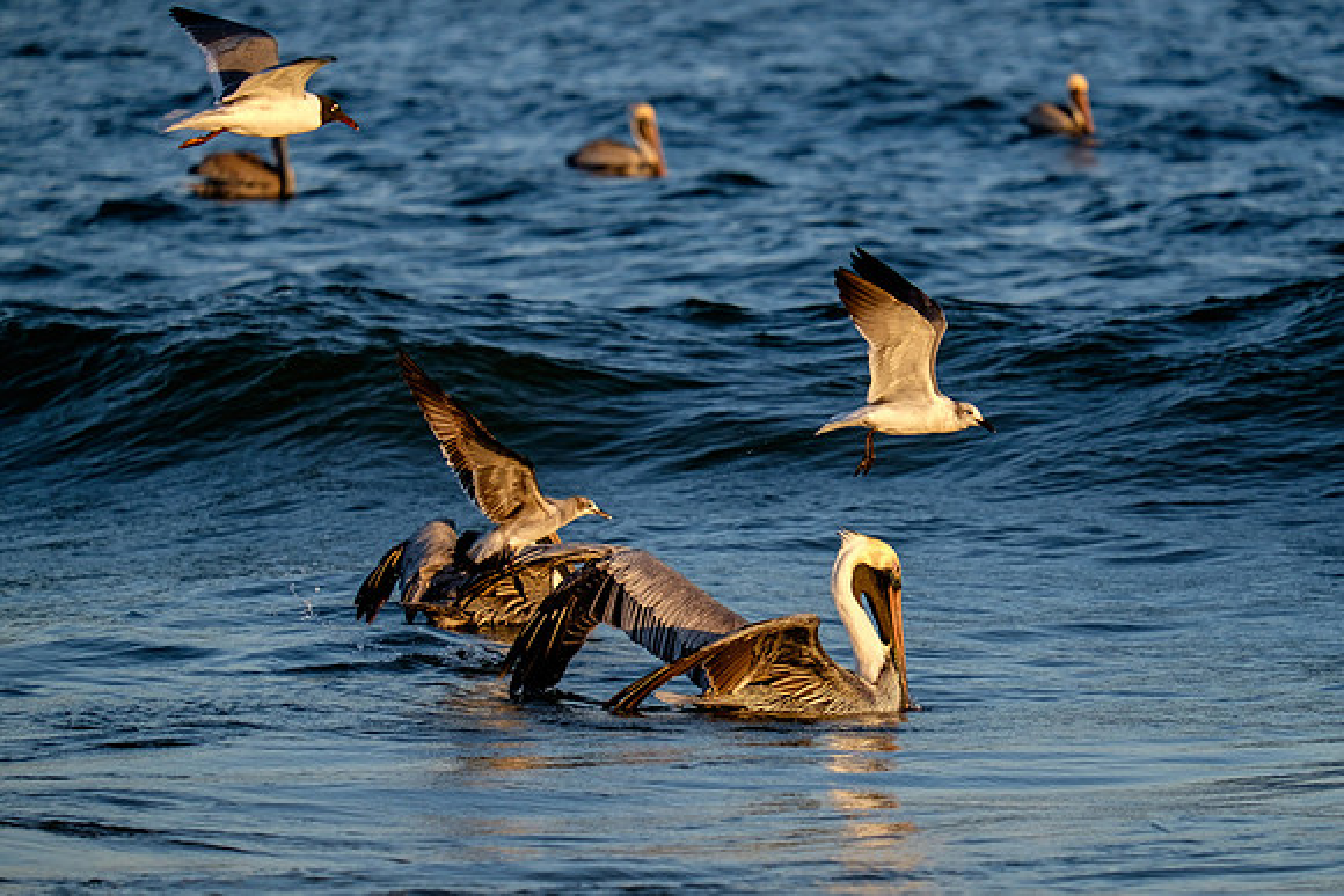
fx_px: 13243
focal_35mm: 355
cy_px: 530
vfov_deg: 3.9
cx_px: 794
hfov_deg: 5.8
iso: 200
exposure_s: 1/1000
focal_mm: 200
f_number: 5.6
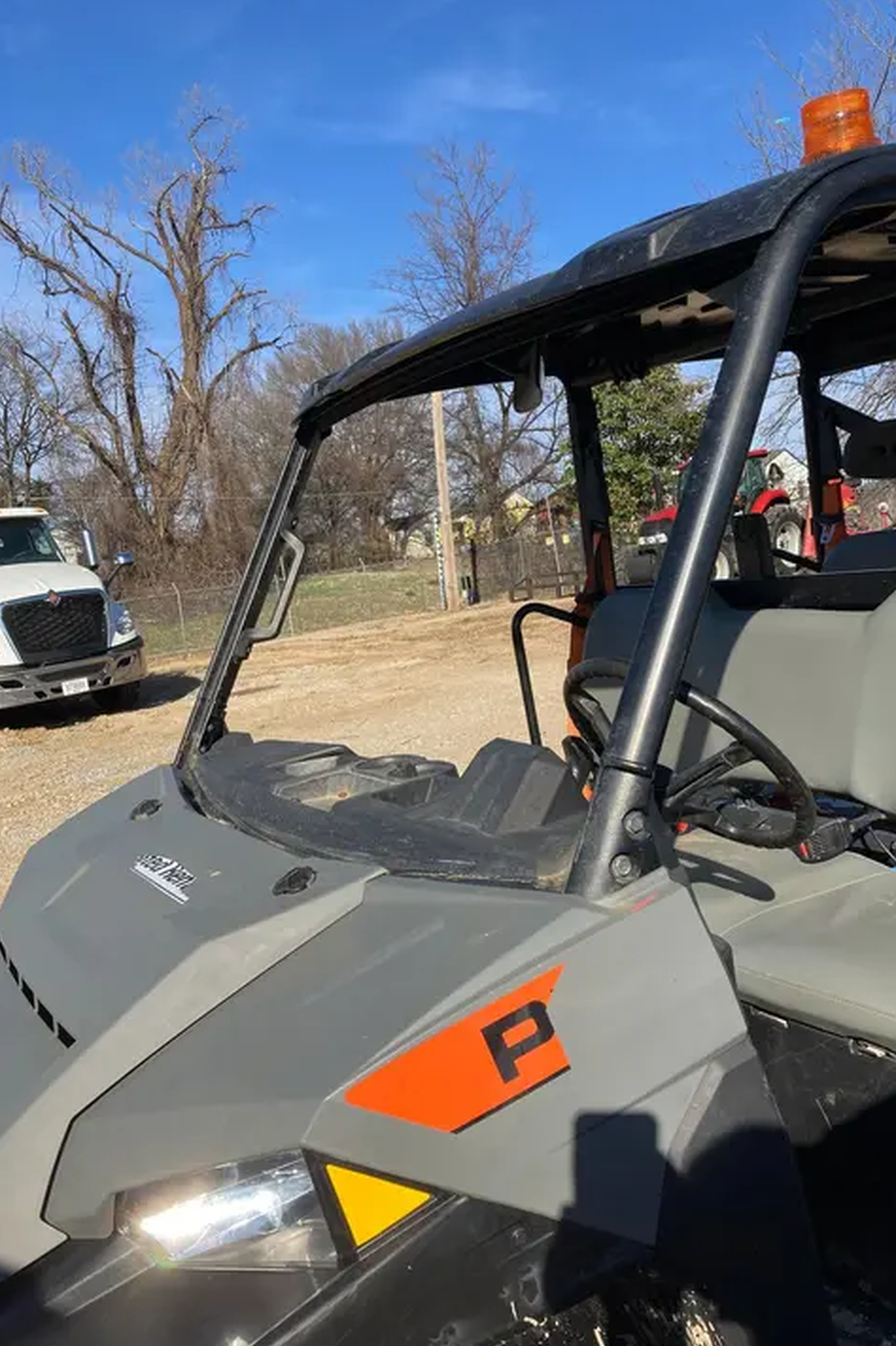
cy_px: 676
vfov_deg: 62.0
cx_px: 486
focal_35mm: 30
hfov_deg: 43.5
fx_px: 1121
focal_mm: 3.99
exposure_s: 1/1675
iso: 20
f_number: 1.8
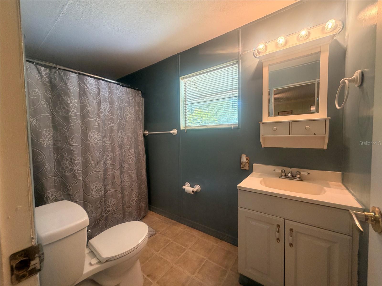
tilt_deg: -2.0
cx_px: 191
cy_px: 143
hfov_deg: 102.1
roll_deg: +1.5
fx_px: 154
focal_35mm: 14
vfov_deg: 85.7
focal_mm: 2.22
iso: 160
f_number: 2.2
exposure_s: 1/60
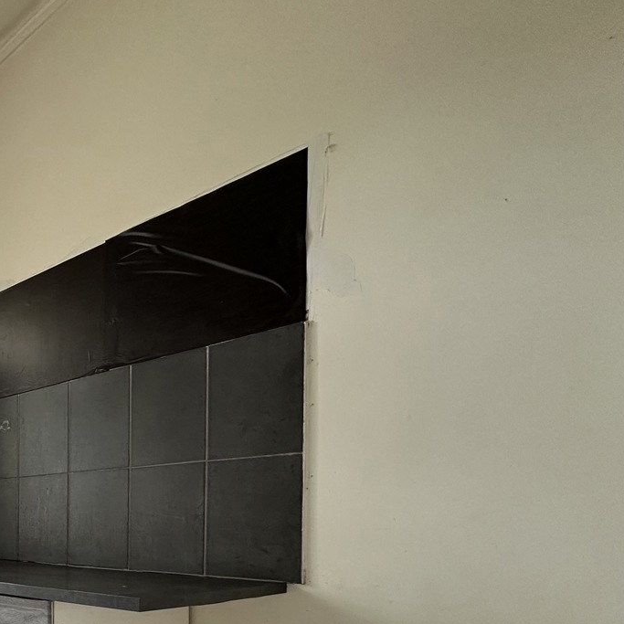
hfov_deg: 41.0
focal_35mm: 29
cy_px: 532
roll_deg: +0.5
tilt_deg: -0.2
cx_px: -103
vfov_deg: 50.8
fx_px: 591
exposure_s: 1/99
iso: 125
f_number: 2.2
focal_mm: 2.22
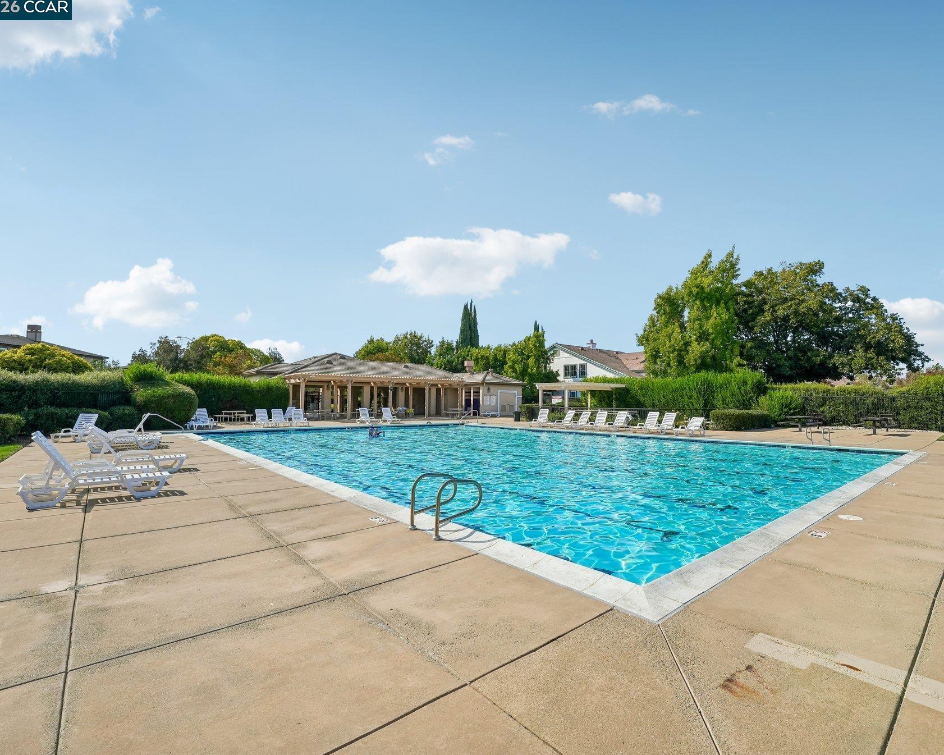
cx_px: 534
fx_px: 447
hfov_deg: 92.6
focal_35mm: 16
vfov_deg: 80.4
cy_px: 375
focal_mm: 14
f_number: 8
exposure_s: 1/2000
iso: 500
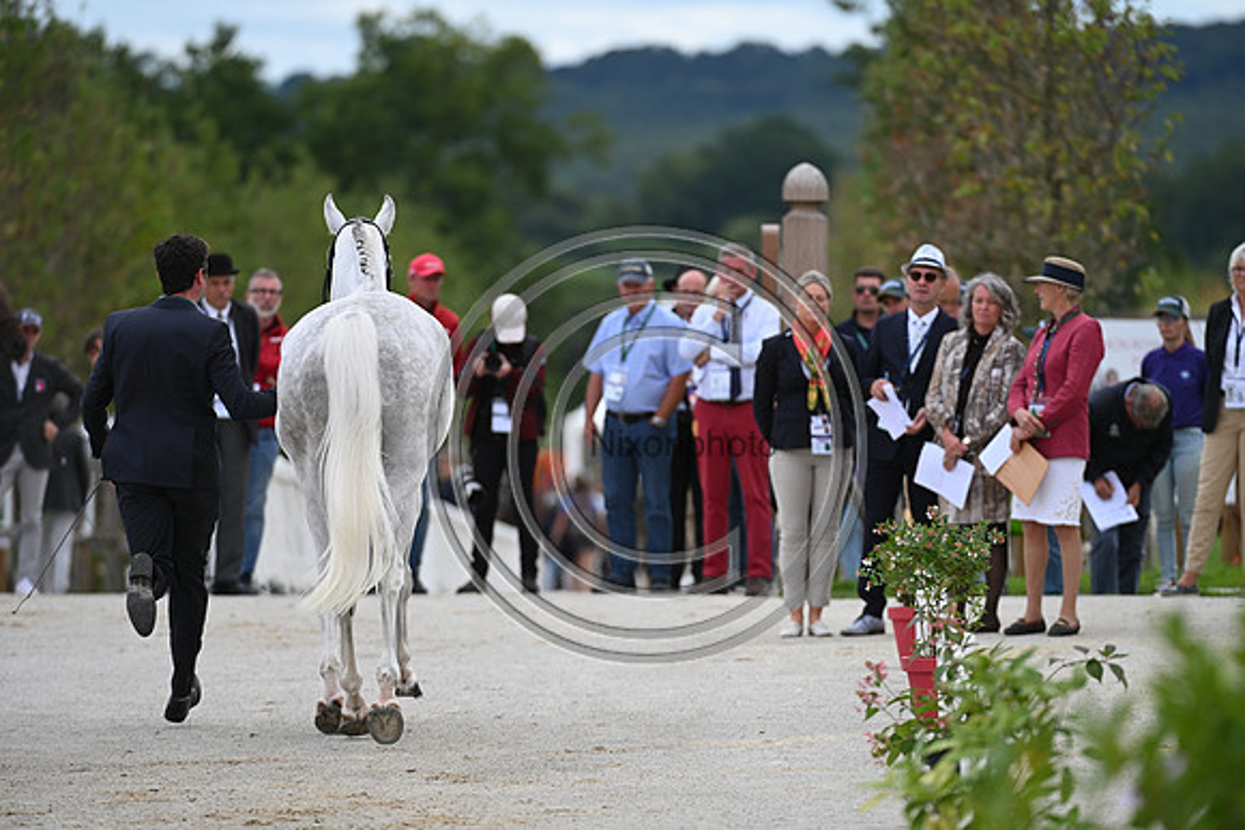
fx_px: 12452
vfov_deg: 3.8
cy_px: 415
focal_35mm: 360
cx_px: 622
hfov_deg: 5.7
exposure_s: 1/1600
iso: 450
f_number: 5.6
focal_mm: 360
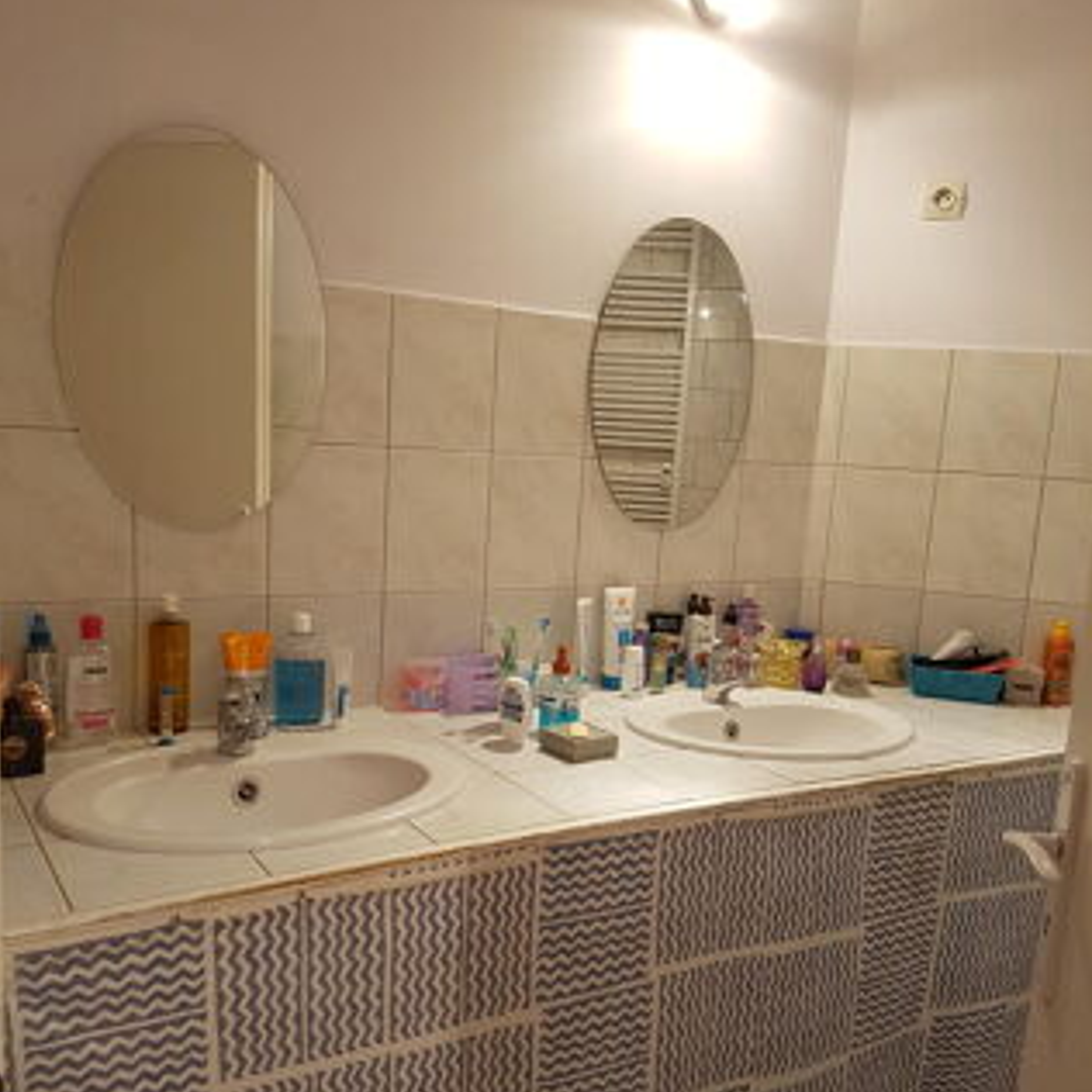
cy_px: 617
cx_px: 549
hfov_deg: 52.5
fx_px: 1106
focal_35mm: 31
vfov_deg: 52.4
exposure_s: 1/25
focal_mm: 4.2
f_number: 1.7
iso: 200
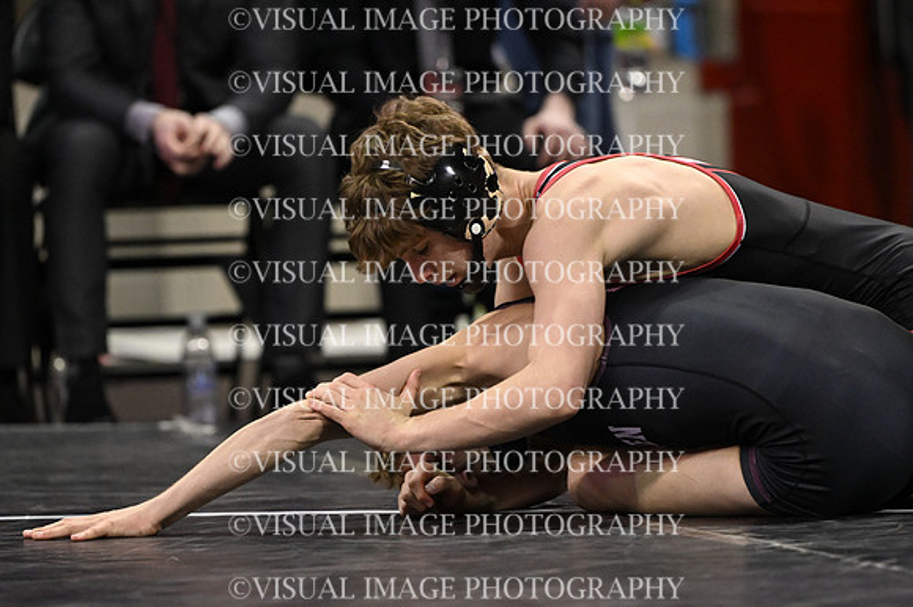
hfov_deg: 7.2
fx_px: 7224
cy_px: 304
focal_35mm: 285
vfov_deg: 4.8
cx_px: 456
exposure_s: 1/1000
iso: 4000
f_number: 3.2
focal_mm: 190
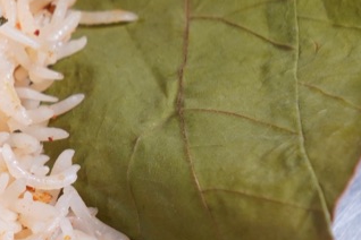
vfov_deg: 3.1
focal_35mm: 440
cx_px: -682
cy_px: 3
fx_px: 4412
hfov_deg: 4.5
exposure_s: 1/200
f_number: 5.6
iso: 640
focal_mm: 70
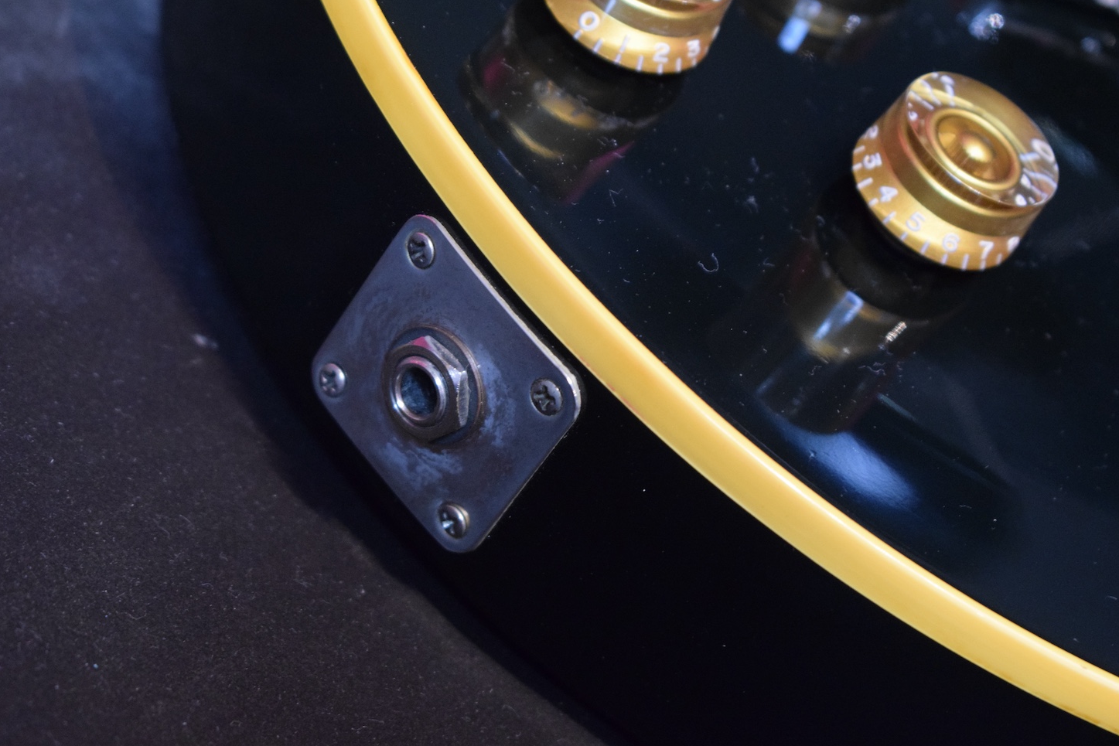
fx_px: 2658
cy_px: 383
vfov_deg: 16.0
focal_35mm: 86
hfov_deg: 23.8
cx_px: 552
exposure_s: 1/8
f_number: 5.6
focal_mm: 55
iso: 3200
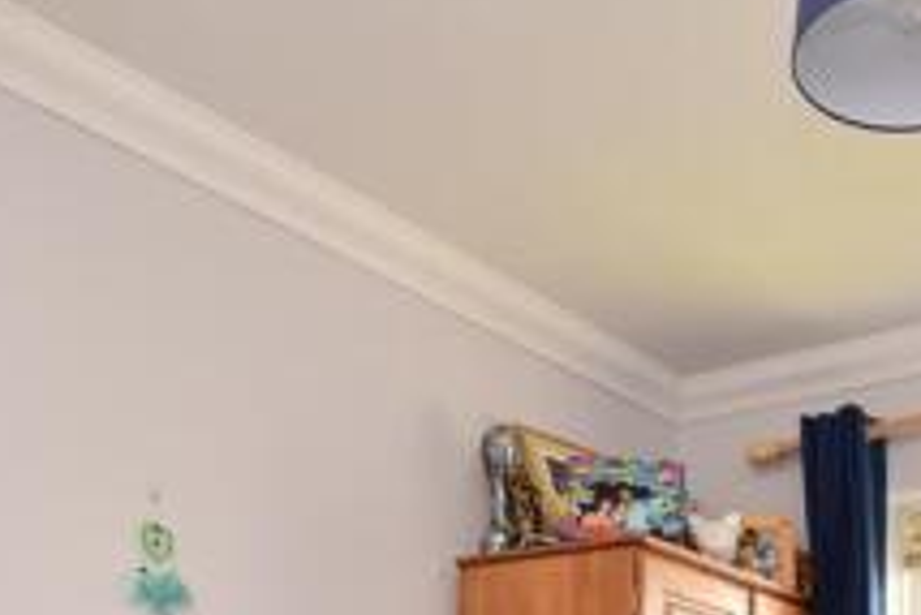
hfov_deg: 40.5
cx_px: 766
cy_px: 905
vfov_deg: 23.7
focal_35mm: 46
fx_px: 1178
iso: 200
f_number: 5
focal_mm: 10
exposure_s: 1/40
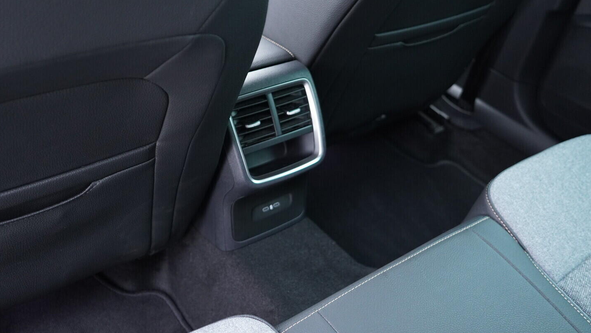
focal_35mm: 38
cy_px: 150
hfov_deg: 52.8
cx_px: 294
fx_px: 596
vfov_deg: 31.2
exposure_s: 1/40
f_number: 2.8
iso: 1600
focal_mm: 24
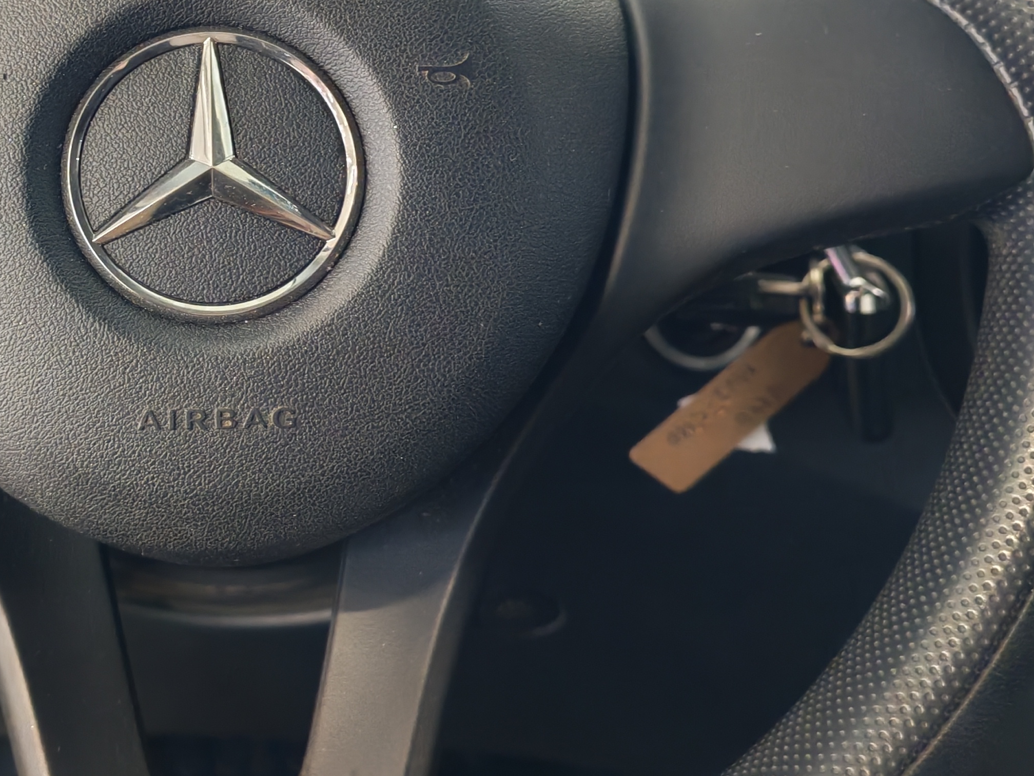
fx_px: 1882
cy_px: 178
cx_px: 200
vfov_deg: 23.0
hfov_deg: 30.0
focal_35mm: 63
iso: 1250
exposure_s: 1/50
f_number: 1.9
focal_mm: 6.12
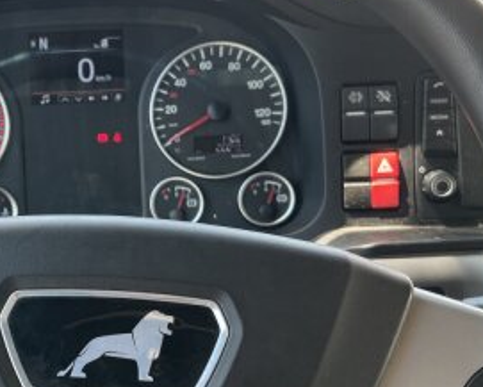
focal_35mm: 60
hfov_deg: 30.4
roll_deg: +1.1
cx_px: 75
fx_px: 858
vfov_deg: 25.4
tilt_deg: -29.9
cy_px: 234
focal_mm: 5.7
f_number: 1.5
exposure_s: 1/121
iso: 50
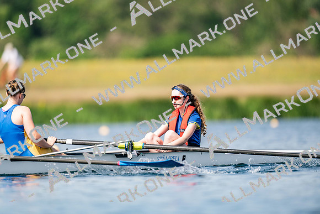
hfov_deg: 3.4
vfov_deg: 2.3
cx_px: 160
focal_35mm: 600
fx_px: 5334
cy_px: 107
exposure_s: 1/2500
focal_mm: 600
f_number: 4
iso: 160
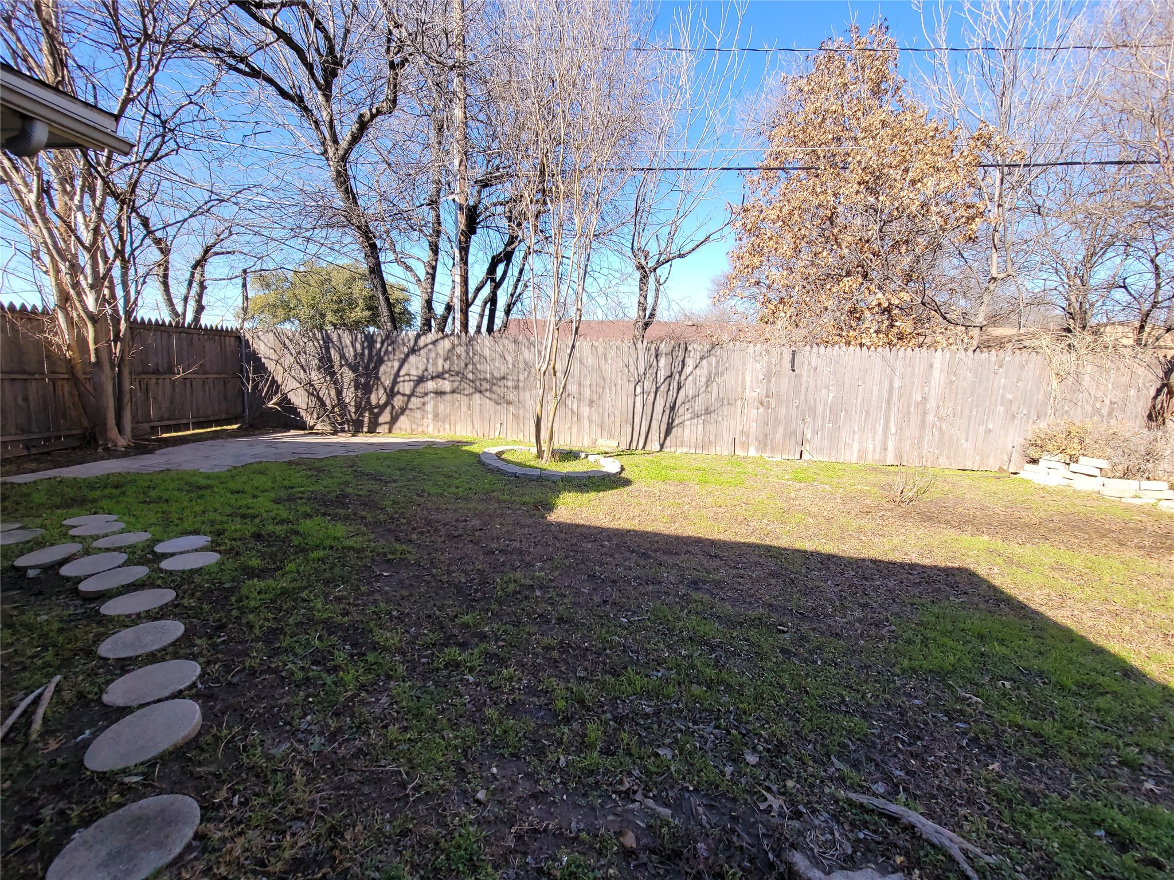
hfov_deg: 106.2
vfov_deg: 89.9
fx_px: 441
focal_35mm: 13
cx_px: 587
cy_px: 440
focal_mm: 2.2
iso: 64
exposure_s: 1/606
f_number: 2.2
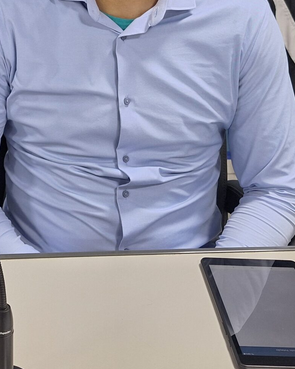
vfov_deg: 30.9
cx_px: 57
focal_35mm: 59
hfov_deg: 25.3
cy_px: 57
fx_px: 644
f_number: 1.8
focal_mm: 5.54
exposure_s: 1/40
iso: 125
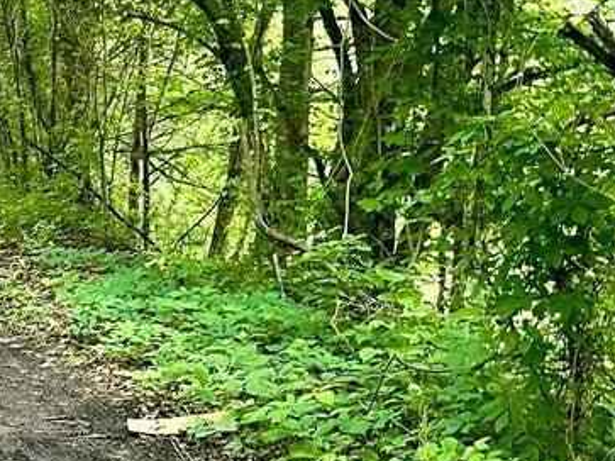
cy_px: 254
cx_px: -230
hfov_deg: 19.0
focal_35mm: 94
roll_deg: +1.2
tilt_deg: -5.3
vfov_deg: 15.7
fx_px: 1669
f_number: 1.6
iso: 125
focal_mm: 5.1
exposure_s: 1/77
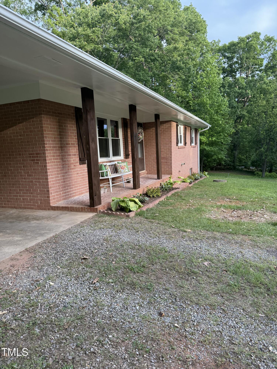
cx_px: 138
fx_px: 256
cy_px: 184
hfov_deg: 56.8
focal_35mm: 24
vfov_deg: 71.6
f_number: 1.78
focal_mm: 6.76
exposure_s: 1/381
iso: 100
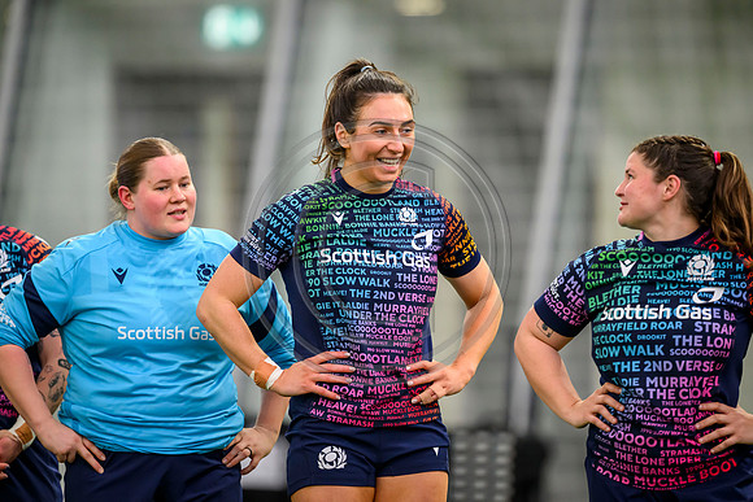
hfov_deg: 5.2
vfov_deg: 3.4
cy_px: 251
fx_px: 8368
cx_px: 376
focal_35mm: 400
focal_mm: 400
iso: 5000
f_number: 3.5
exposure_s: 1/1250
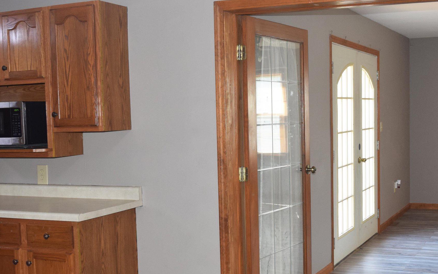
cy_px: 178
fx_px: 691
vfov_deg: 22.3
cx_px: 248
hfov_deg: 35.1
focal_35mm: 58
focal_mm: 21
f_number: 4.5
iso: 800
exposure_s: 1/80
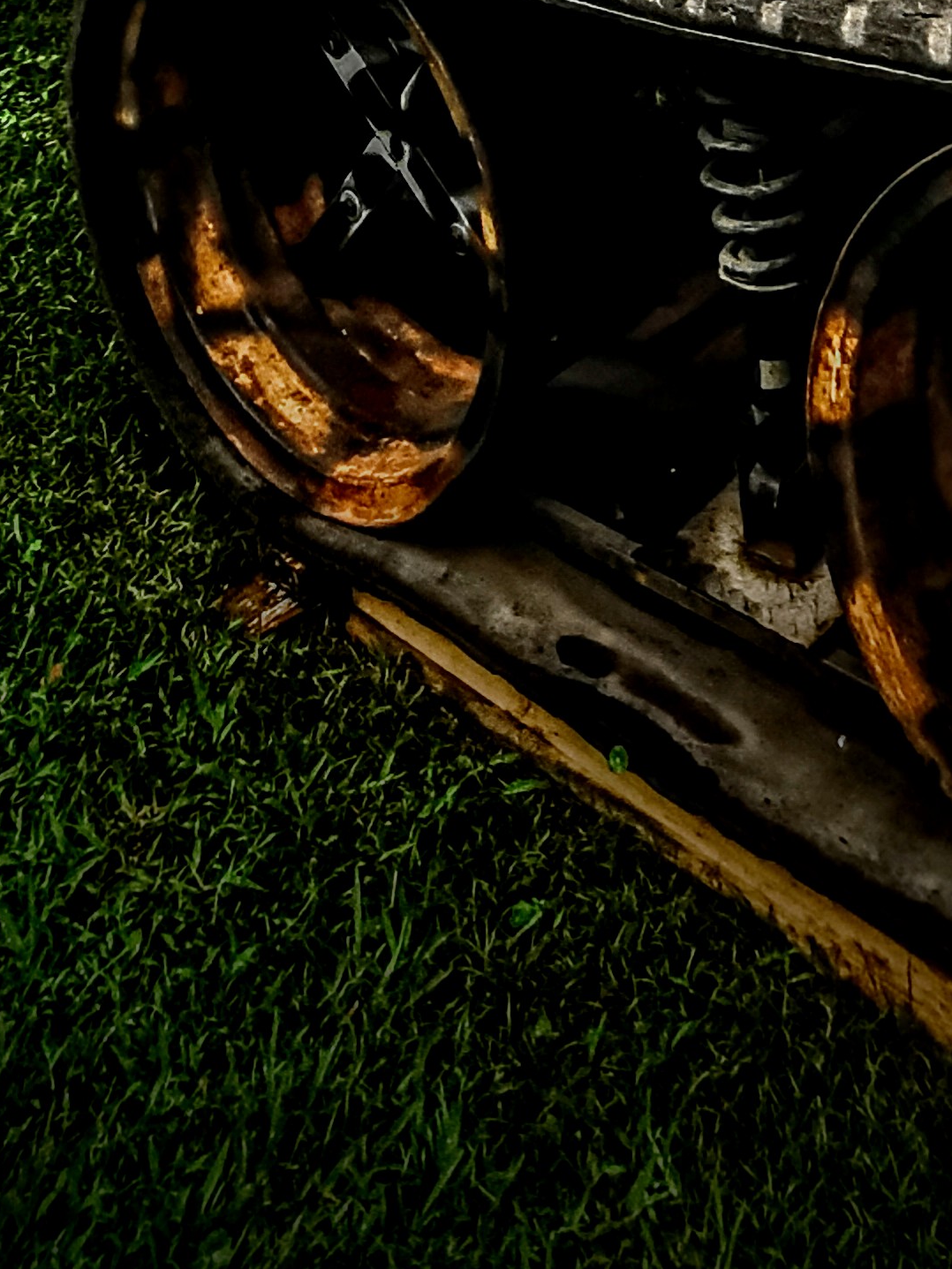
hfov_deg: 25.4
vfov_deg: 23.9
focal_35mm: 57
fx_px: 2090
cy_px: -789
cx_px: 710
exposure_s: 1/126
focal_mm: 2.35
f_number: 2.2
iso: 50
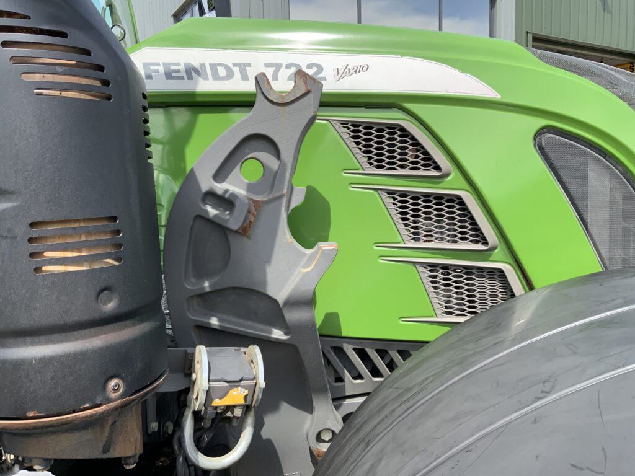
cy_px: 238
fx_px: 532
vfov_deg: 48.2
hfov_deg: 61.7
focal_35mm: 29
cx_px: 318
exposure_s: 1/657
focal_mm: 3
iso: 16
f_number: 1.8
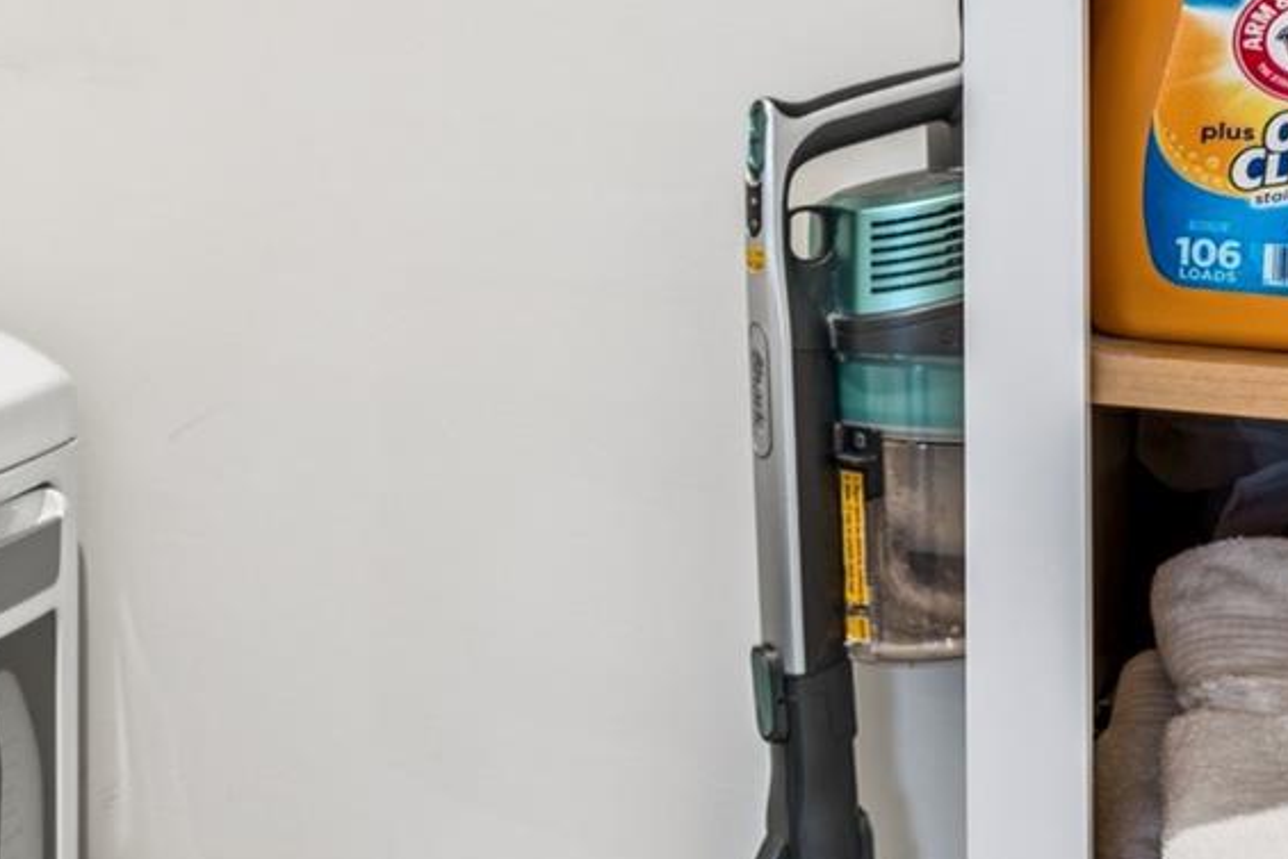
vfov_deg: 22.6
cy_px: 60
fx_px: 2088
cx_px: -433
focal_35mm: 58
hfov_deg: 27.8
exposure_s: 1/1.67
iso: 100
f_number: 9
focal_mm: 16.1
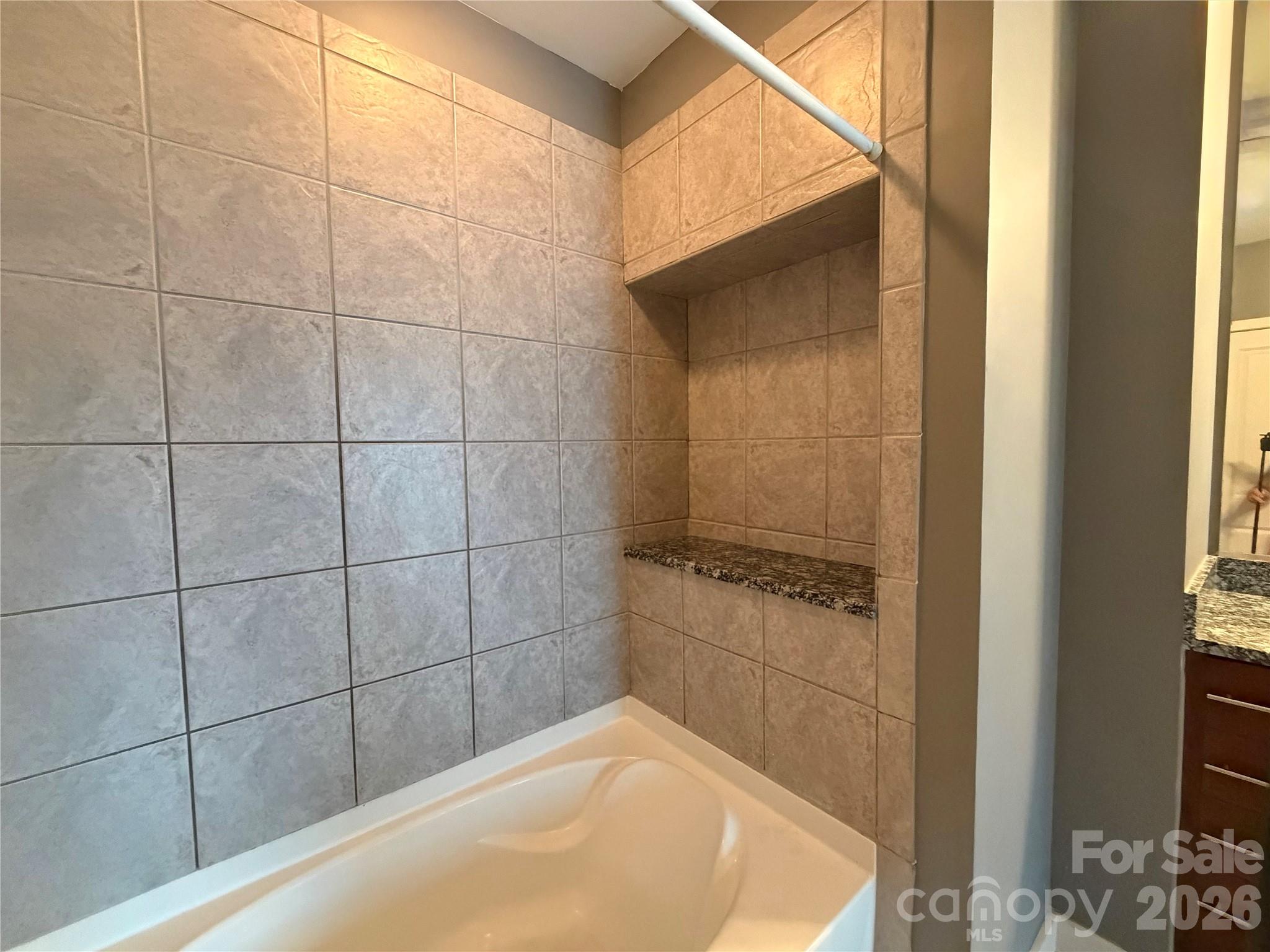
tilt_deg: -1.4
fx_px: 514
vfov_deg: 85.7
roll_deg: +0.7
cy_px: 476
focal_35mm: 14
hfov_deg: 102.1
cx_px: 635
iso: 1000
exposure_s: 1/60
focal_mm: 2.22
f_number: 2.2
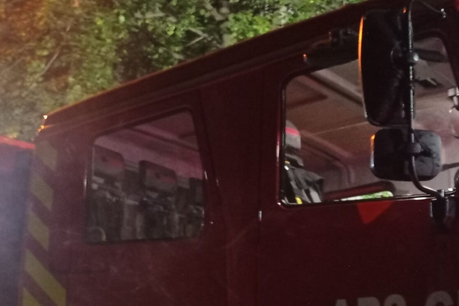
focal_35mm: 67
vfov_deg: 19.5
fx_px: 854
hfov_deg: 29.8
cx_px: 138
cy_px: 335
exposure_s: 1/14.3
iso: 878
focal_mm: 4.7
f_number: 1.79
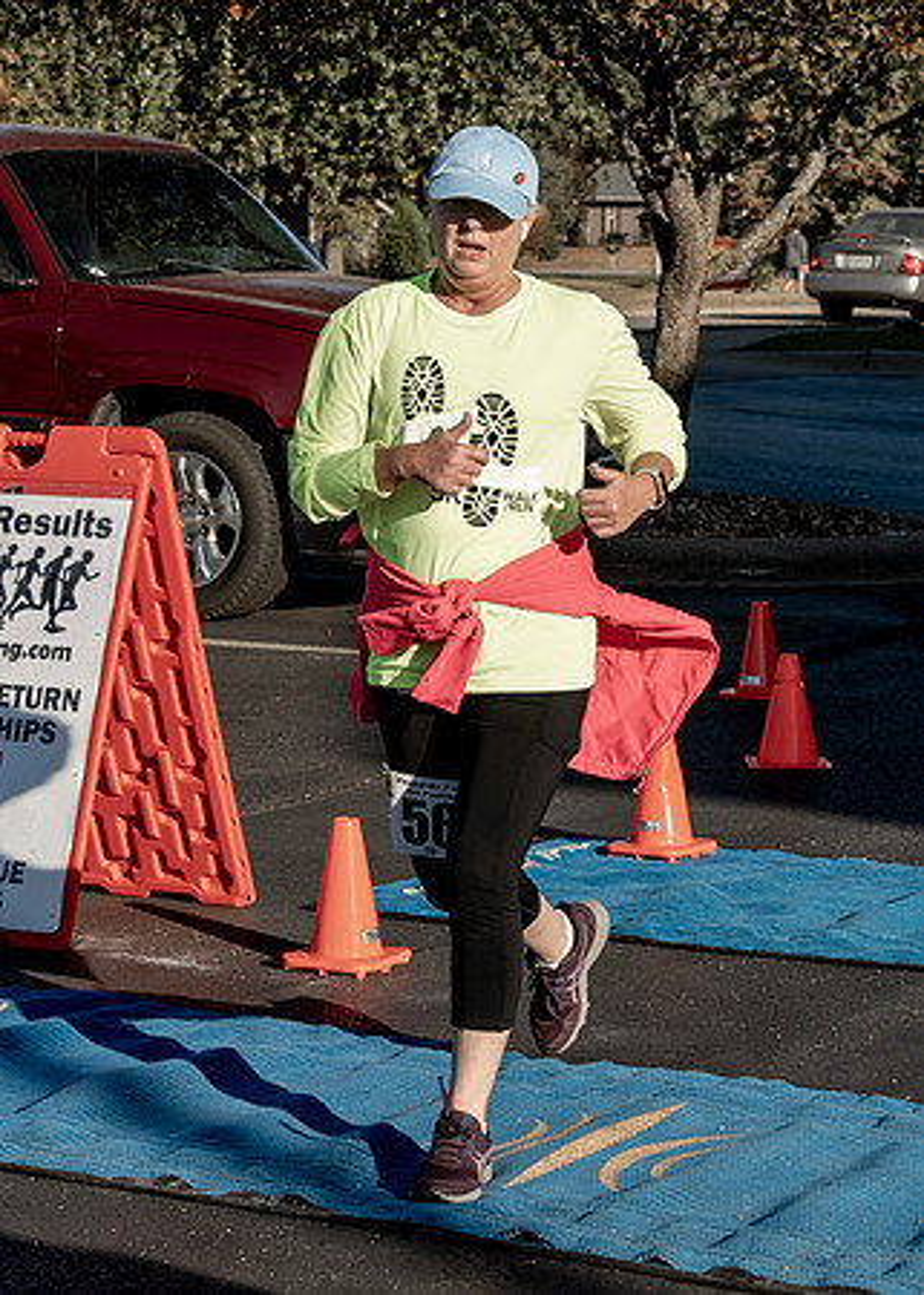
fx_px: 4101
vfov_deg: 17.9
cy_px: 586
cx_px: 599
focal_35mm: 112
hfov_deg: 12.8
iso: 100
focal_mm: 43
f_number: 4.5
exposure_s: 1/800
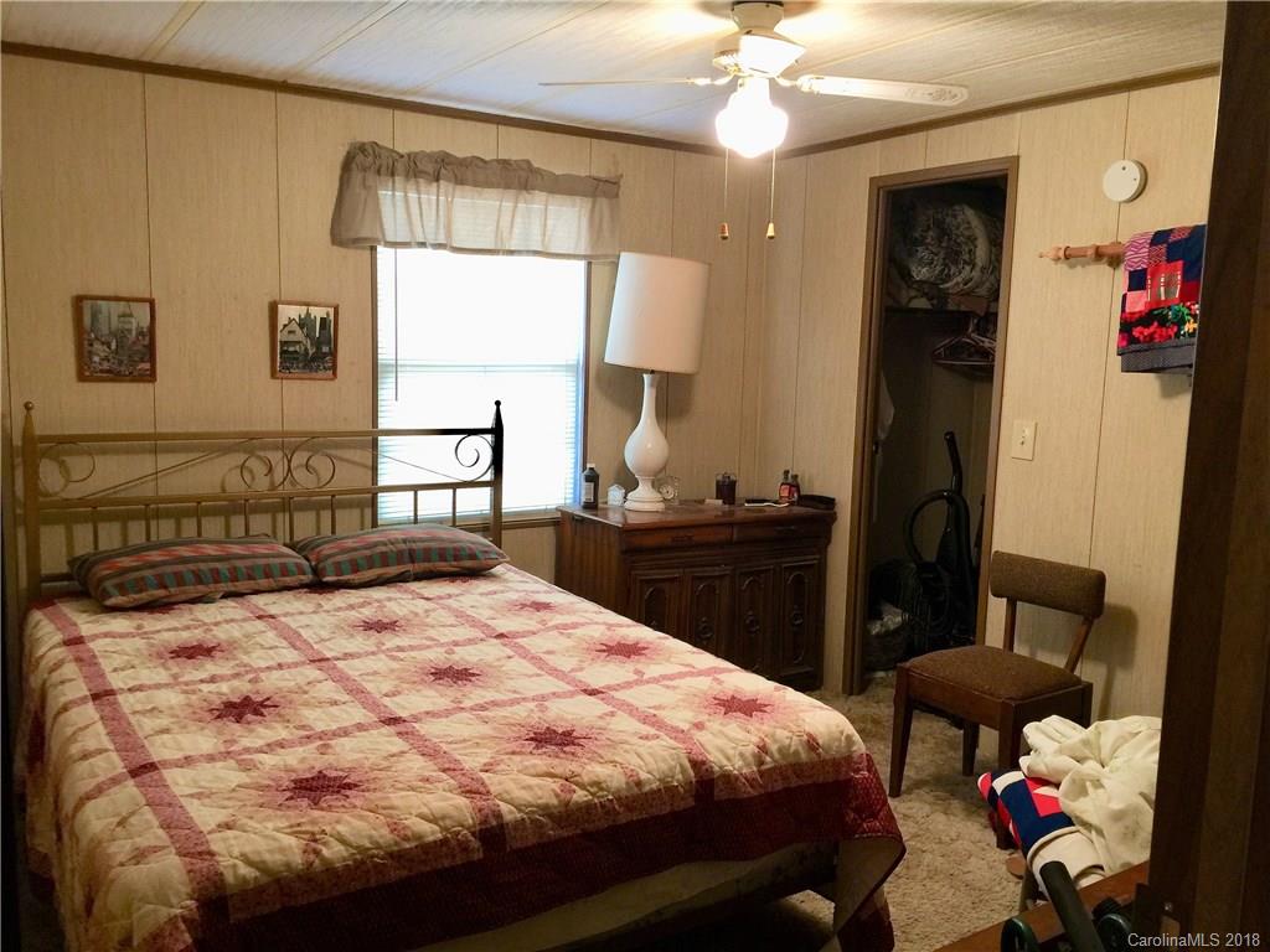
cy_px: 476
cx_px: 635
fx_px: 1064
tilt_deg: -5.8
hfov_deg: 61.7
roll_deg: -2.3
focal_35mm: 29
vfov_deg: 48.2
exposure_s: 1/15
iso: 50
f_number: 2.2
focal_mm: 4.15
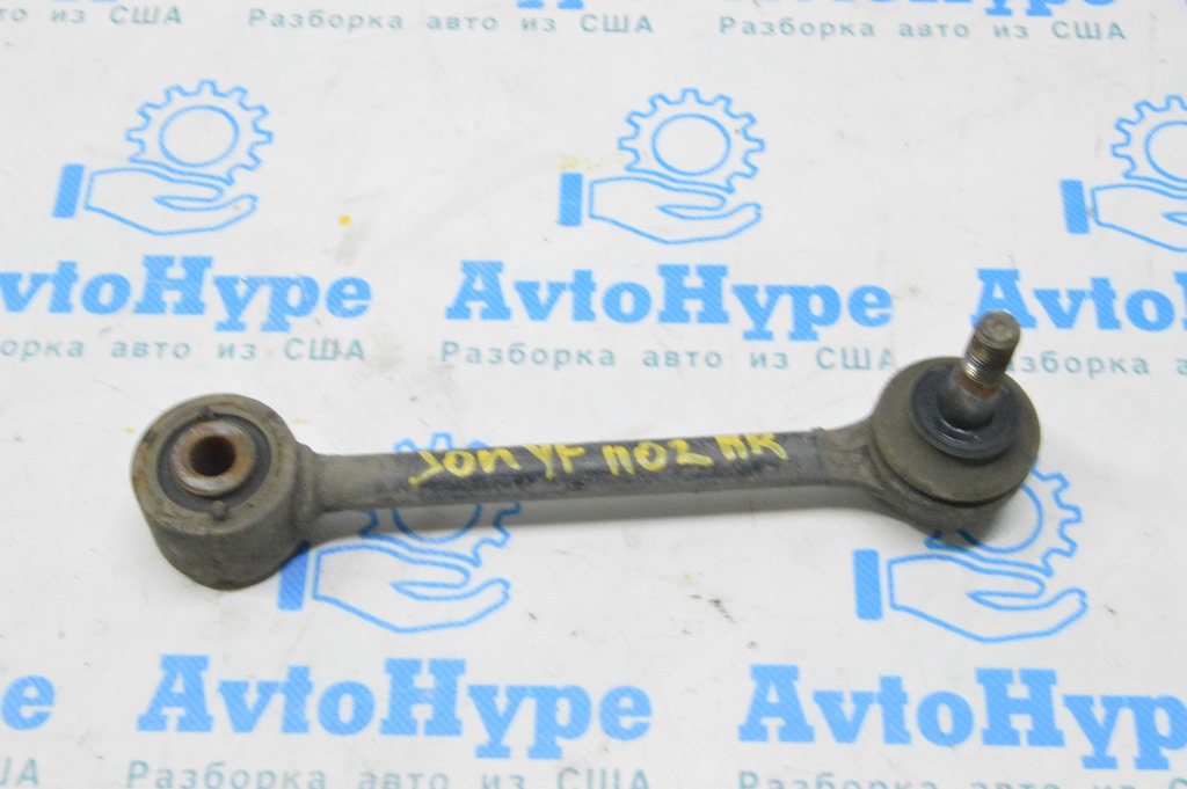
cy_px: 394
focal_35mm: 52
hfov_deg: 37.9
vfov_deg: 25.7
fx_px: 1730
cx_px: 594
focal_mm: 35
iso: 6400
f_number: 20
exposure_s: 1/15
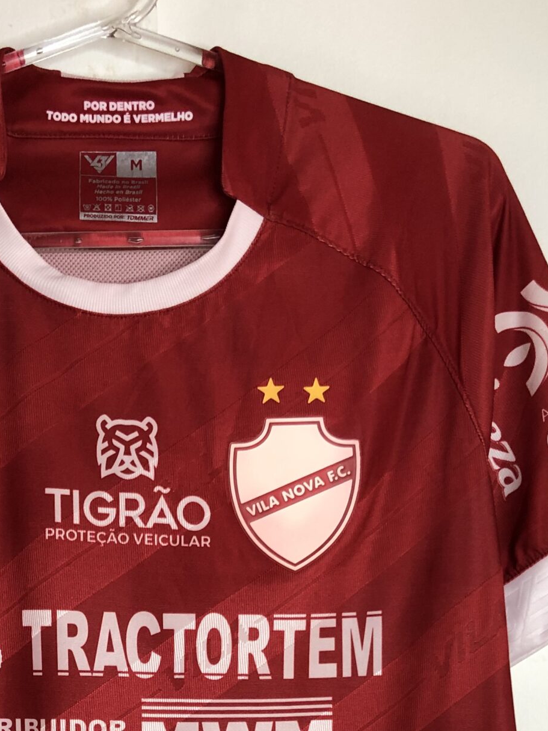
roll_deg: +2.1
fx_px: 1246
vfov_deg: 30.0
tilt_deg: -1.9
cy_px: 767
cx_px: 141
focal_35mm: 59
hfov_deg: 24.6
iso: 40
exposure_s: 1/24
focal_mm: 3.99
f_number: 1.8
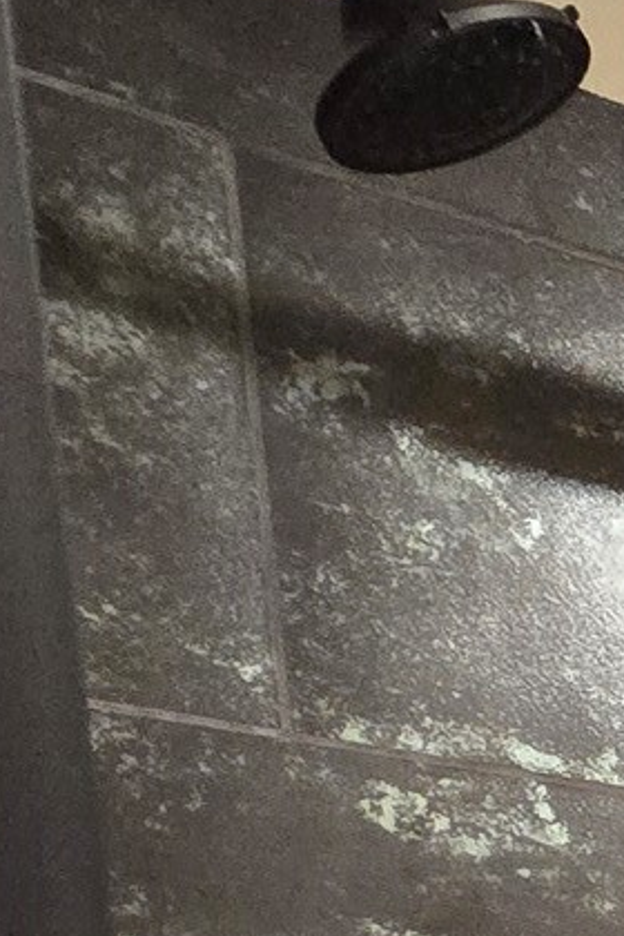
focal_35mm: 66
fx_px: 1716
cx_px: 1647
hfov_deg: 13.0
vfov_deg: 20.9
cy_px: 1683
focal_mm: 2.2
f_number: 2.2
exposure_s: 1/60
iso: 800
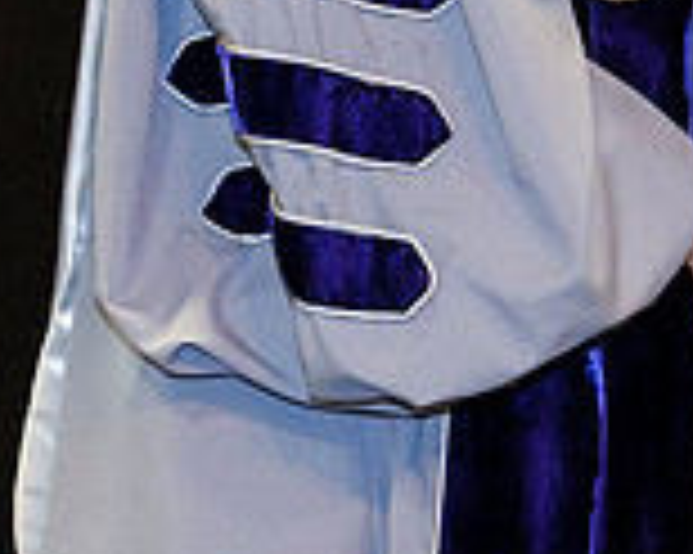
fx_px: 3935
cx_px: 936
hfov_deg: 9.8
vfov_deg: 8.0
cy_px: 162
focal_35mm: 192
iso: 1250
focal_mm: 23.4
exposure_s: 1/100
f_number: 4
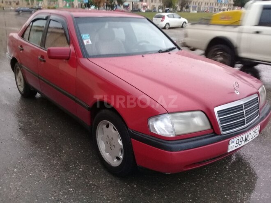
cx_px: 136
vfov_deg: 45.4
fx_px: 243
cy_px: 102
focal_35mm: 31
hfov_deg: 58.4
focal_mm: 3.3
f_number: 2.2
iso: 125
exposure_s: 1/33
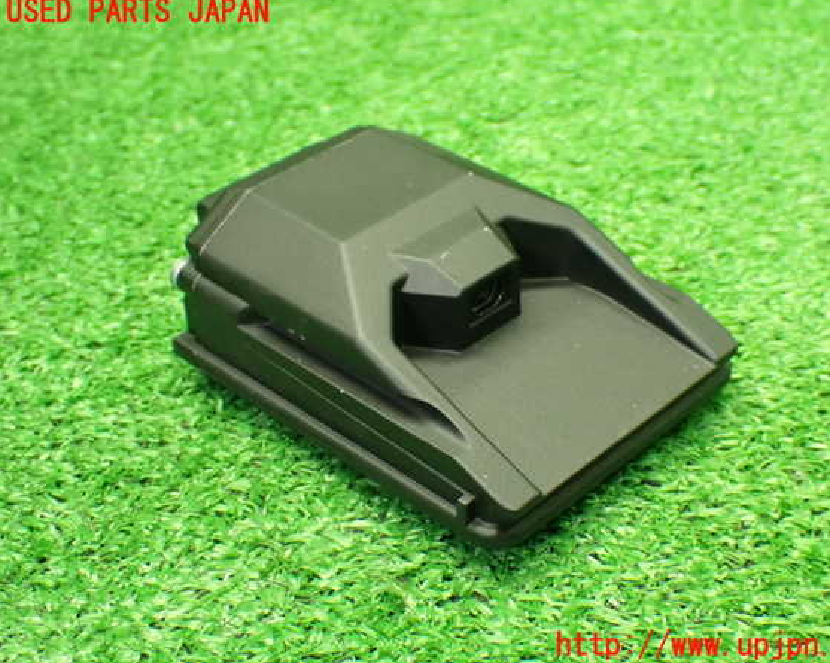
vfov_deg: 25.0
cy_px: 329
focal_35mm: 61
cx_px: 446
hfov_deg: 31.0
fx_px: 1498
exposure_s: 1/60
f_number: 3.5
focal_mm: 10.35
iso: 1250
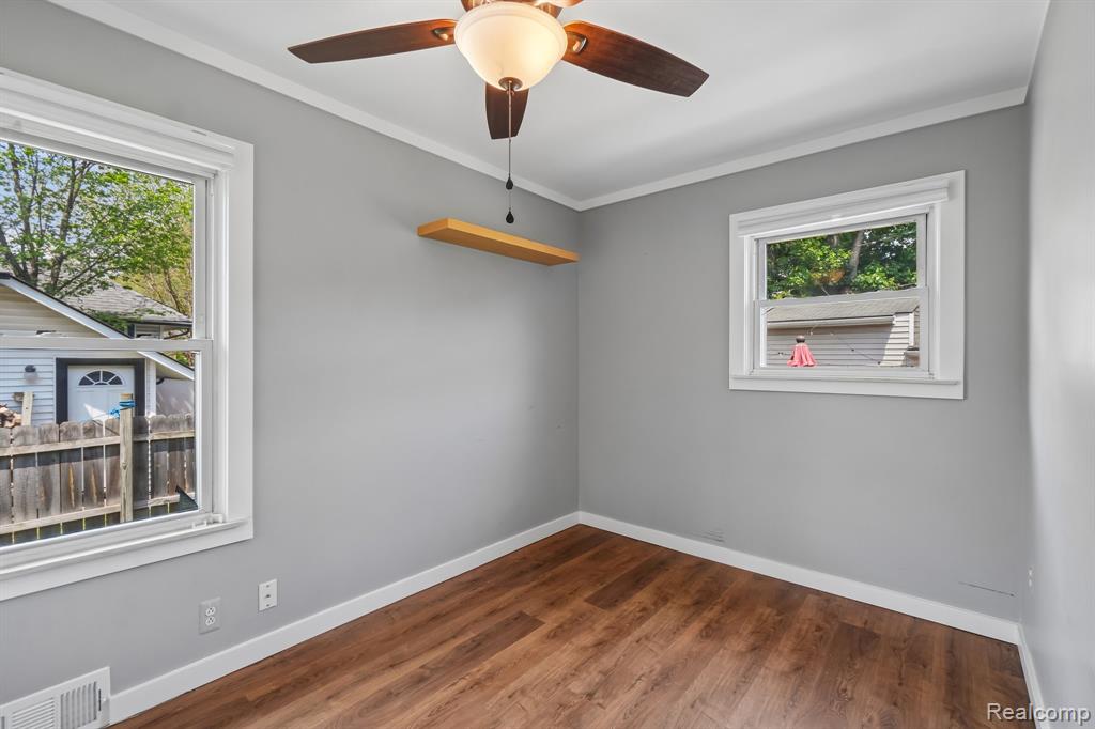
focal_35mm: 15
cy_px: 364
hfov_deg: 100.4
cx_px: 548
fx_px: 456
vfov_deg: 77.3
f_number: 8
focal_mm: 10
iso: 400
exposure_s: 1/15
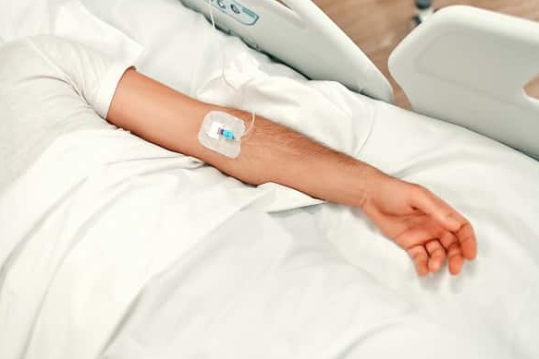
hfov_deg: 53.1
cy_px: 176
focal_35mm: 36
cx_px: 275
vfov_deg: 36.9
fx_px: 539
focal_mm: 35
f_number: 1.8
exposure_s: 1/200
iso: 640
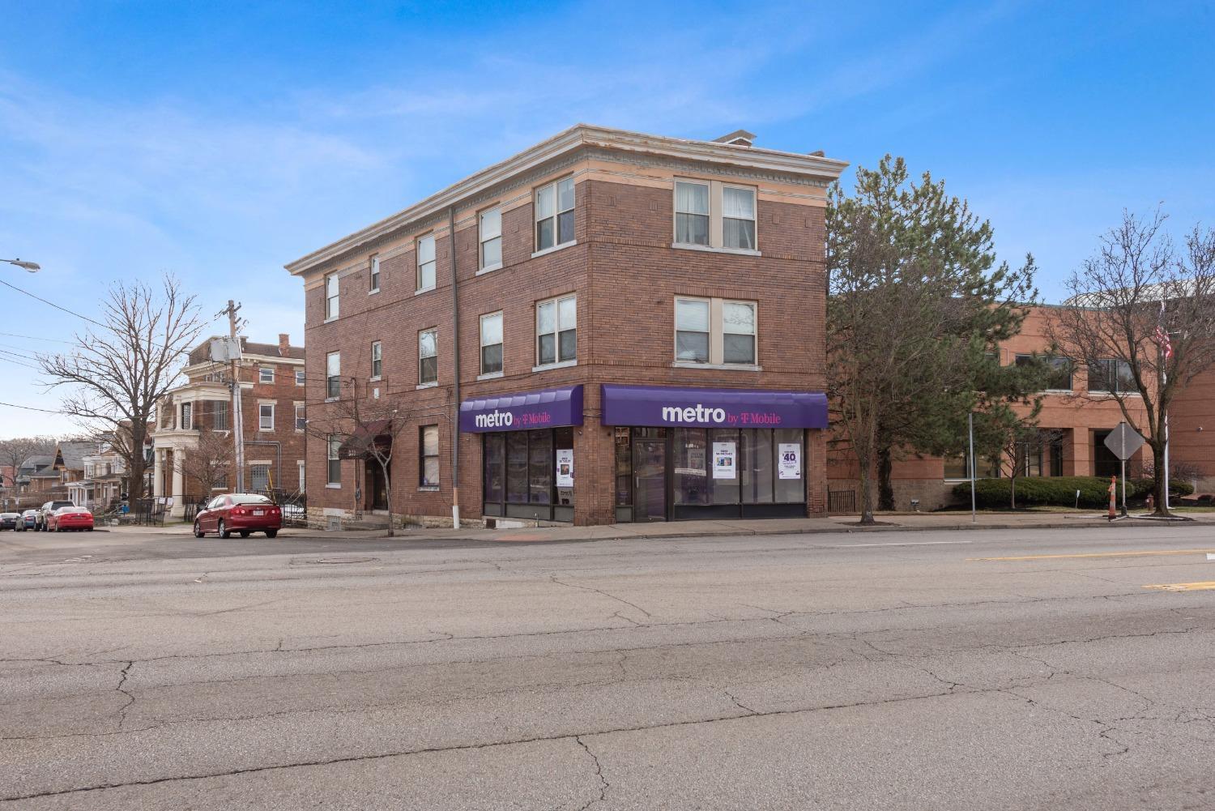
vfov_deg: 53.2
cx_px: 608
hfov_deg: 73.7
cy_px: 406
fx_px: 810
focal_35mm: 24
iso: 100
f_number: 8
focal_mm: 24
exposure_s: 1/400
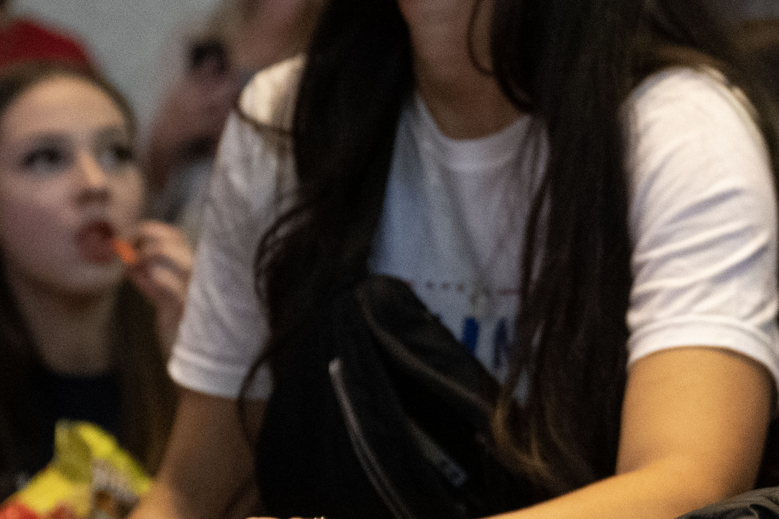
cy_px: 270
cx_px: 848
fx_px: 3267
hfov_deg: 13.3
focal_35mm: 151
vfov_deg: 9.1
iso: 3200
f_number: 2.8
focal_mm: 41
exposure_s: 1/125
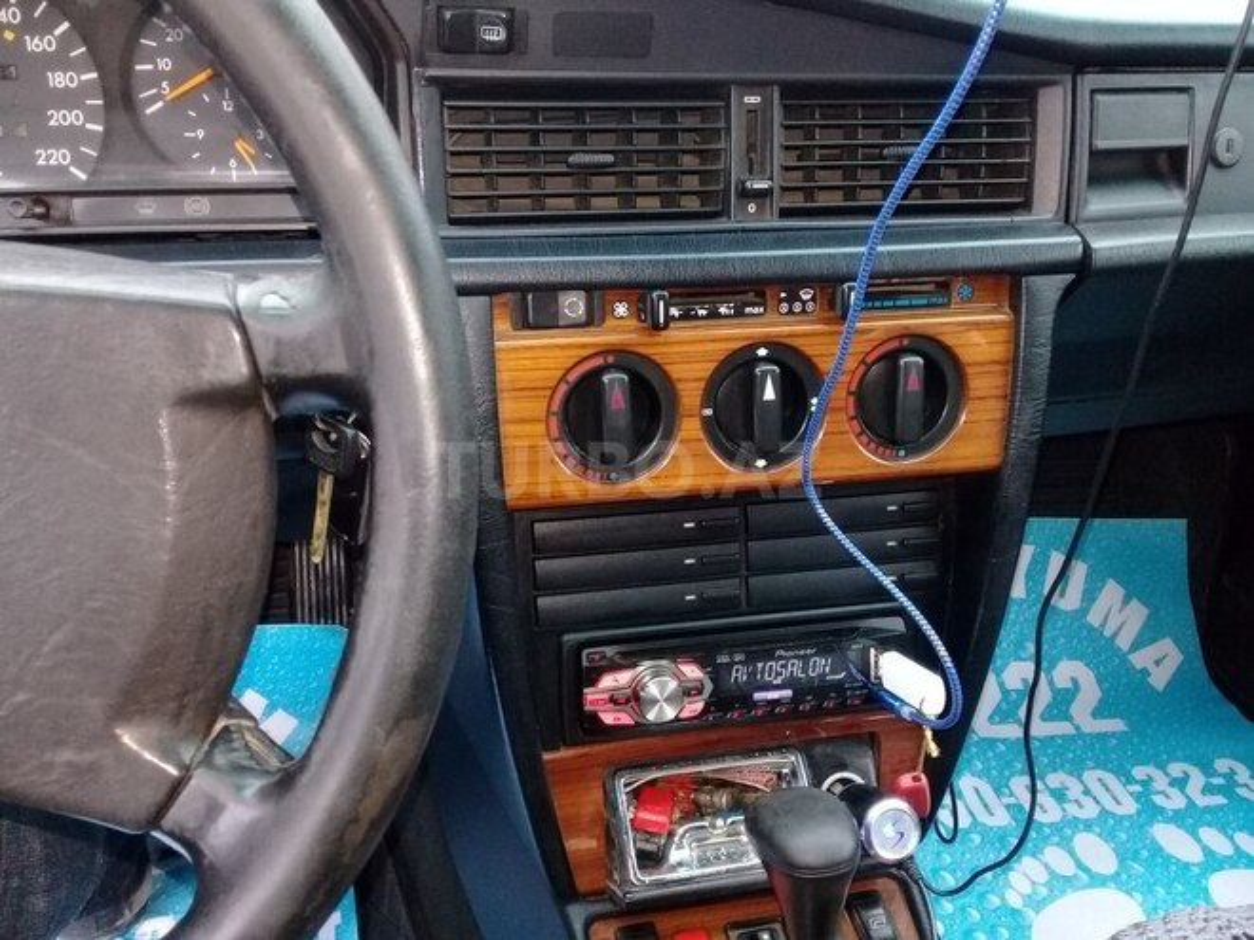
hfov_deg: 58.4
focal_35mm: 31
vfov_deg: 45.4
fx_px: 1123
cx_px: 627
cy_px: 470
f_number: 2.2
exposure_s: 1/33
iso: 200
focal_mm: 3.3
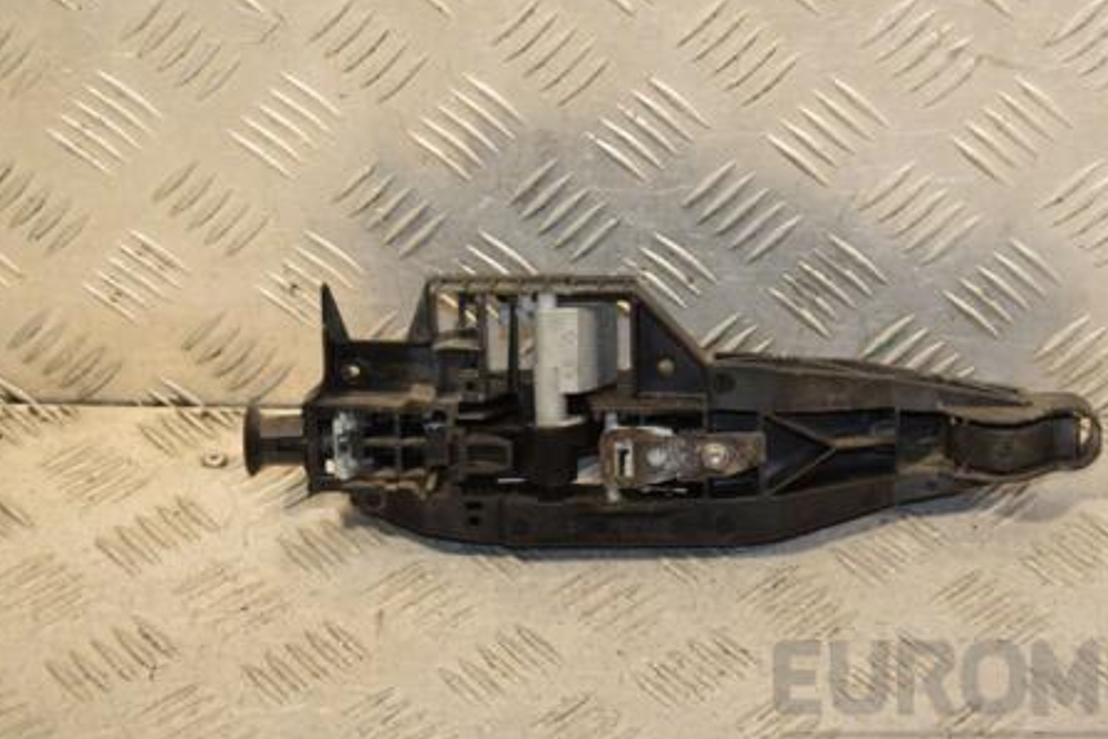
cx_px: 726
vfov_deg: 15.1
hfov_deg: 22.4
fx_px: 2790
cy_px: 347
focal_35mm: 91
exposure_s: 1/200
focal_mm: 45
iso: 800
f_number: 6.3
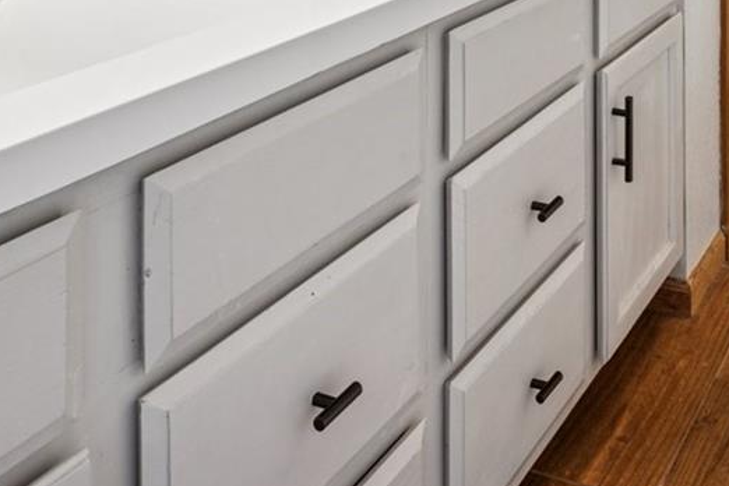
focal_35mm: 46
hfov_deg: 38.7
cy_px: -246
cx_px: 700
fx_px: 931
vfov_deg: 23.4
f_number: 11
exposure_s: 2
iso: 100
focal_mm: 15
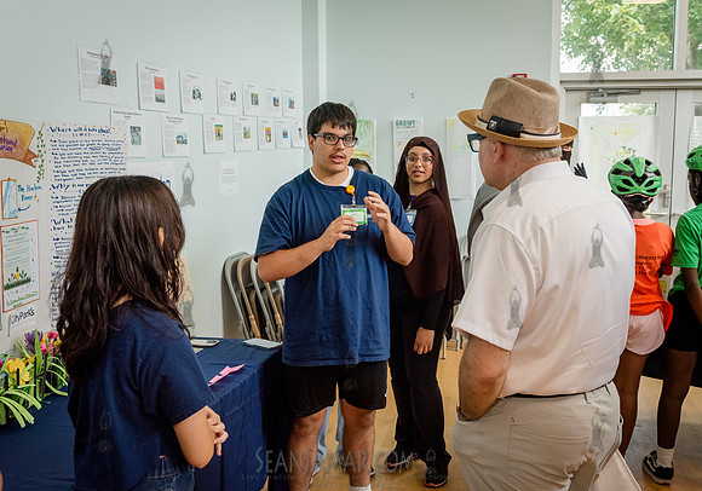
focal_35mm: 35
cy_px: 235
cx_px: 384
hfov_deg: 53.0
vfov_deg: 38.6
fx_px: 702
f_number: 4.5
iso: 3200
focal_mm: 31
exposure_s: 1/400
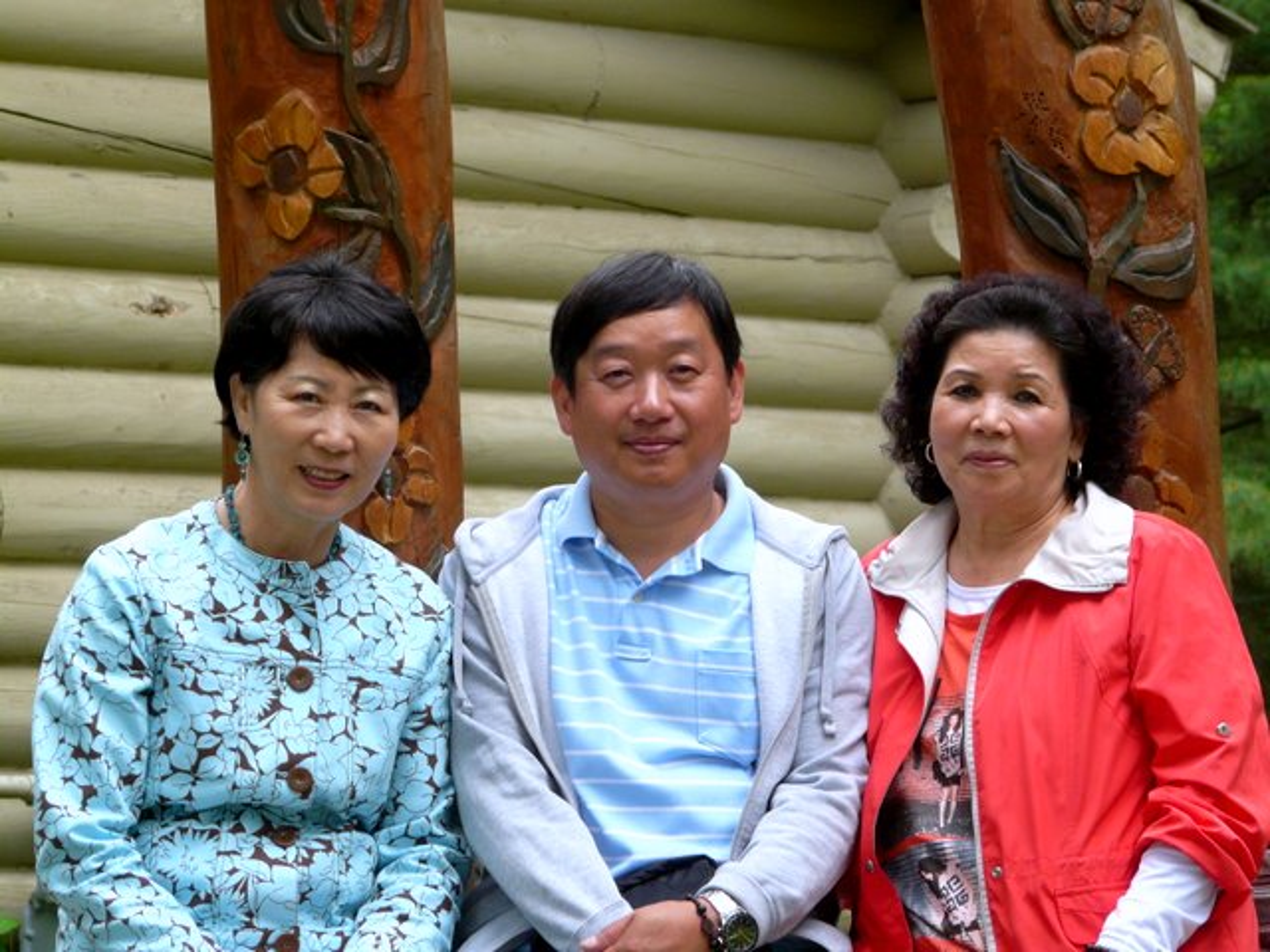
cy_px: 476
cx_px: 635
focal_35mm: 168
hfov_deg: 11.8
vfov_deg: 8.8
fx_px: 6164
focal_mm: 27.6
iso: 200
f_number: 3.6
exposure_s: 1/160
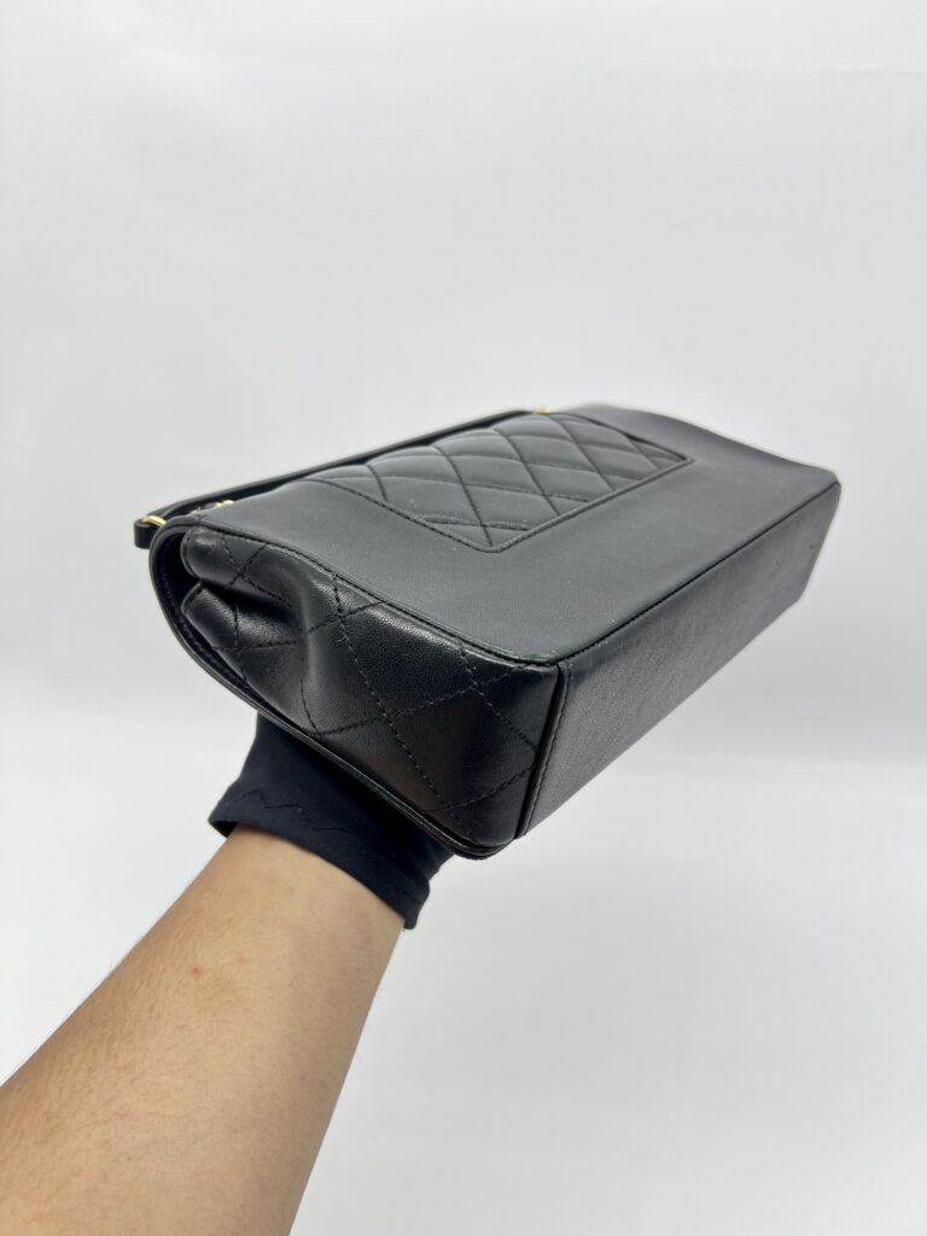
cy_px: 618
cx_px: 464
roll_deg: +0.3
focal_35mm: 26
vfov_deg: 67.3
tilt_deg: -25.3
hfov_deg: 53.1
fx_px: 928
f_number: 1.5
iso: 32
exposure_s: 1/100
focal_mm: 5.7
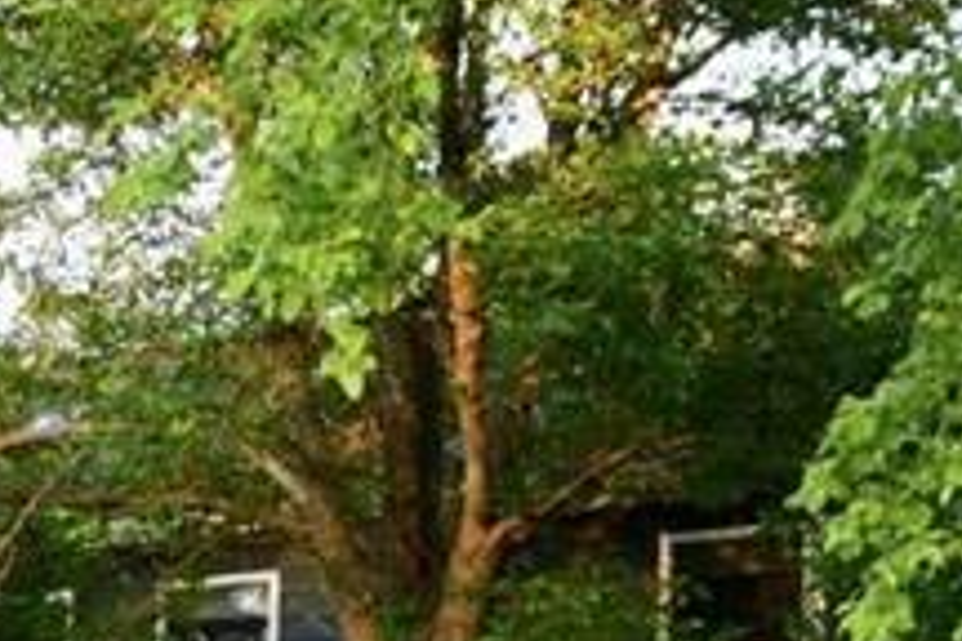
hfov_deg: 17.3
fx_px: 3046
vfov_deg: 11.4
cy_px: 1046
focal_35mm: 114
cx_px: -102
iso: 125
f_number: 4
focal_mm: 16
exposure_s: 1/60
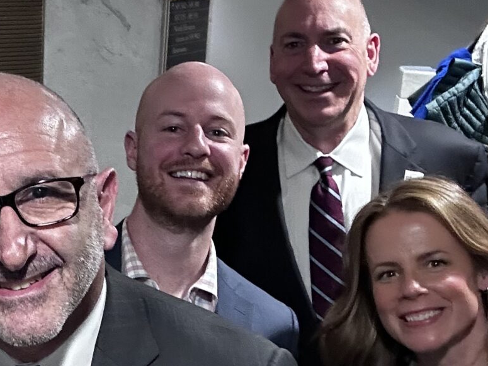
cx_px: 42
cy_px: 287
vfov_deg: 19.2
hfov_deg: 24.8
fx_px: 1071
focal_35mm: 76
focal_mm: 2.69
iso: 250
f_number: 1.9
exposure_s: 1/40
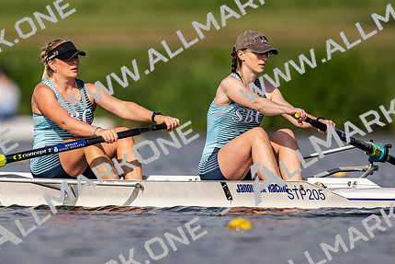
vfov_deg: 1.1
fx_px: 13324
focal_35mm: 1214
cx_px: 172
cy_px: 118
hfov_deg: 1.7
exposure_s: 1/2500
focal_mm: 600
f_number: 4
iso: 180
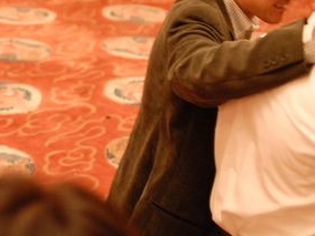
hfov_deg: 20.5
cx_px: -33
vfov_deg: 16.0
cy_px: 14
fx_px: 828
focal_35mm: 91
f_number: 2
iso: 800
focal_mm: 28
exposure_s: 1/60
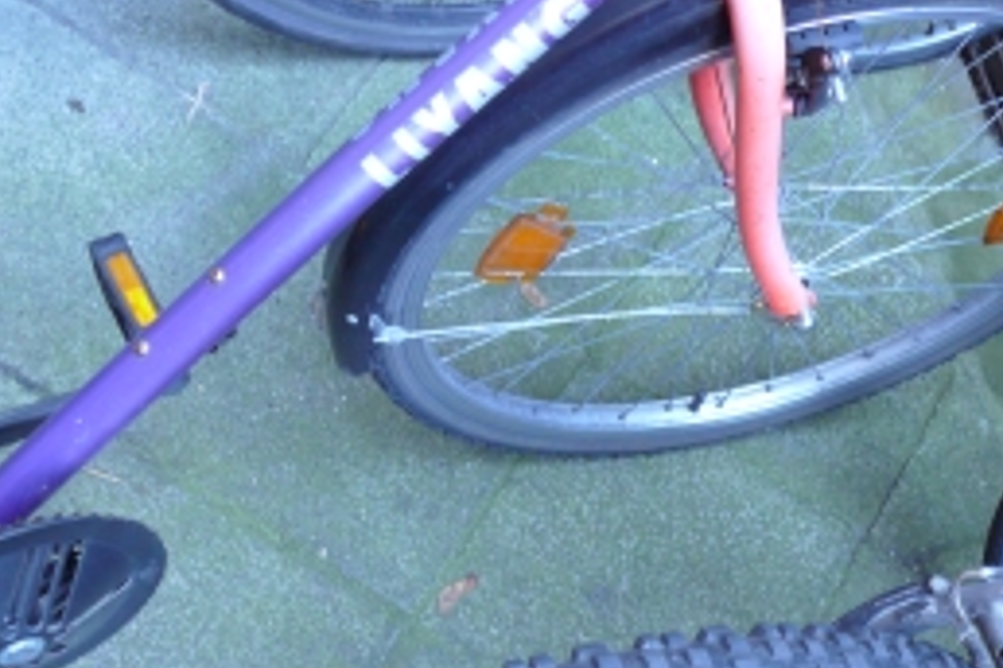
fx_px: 1727
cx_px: 739
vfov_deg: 21.5
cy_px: 590
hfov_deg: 31.9
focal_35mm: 62
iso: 200
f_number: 2.8
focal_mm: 7.4
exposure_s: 1/13
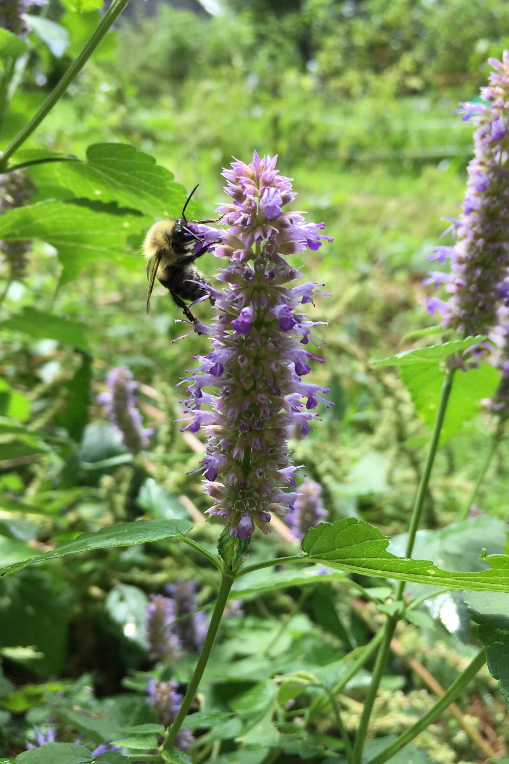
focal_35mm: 31
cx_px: 241
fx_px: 657
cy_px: 385
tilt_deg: -18.0
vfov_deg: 60.3
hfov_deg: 42.3
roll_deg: -2.9
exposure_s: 1/323
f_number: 2.2
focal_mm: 4.15
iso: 25
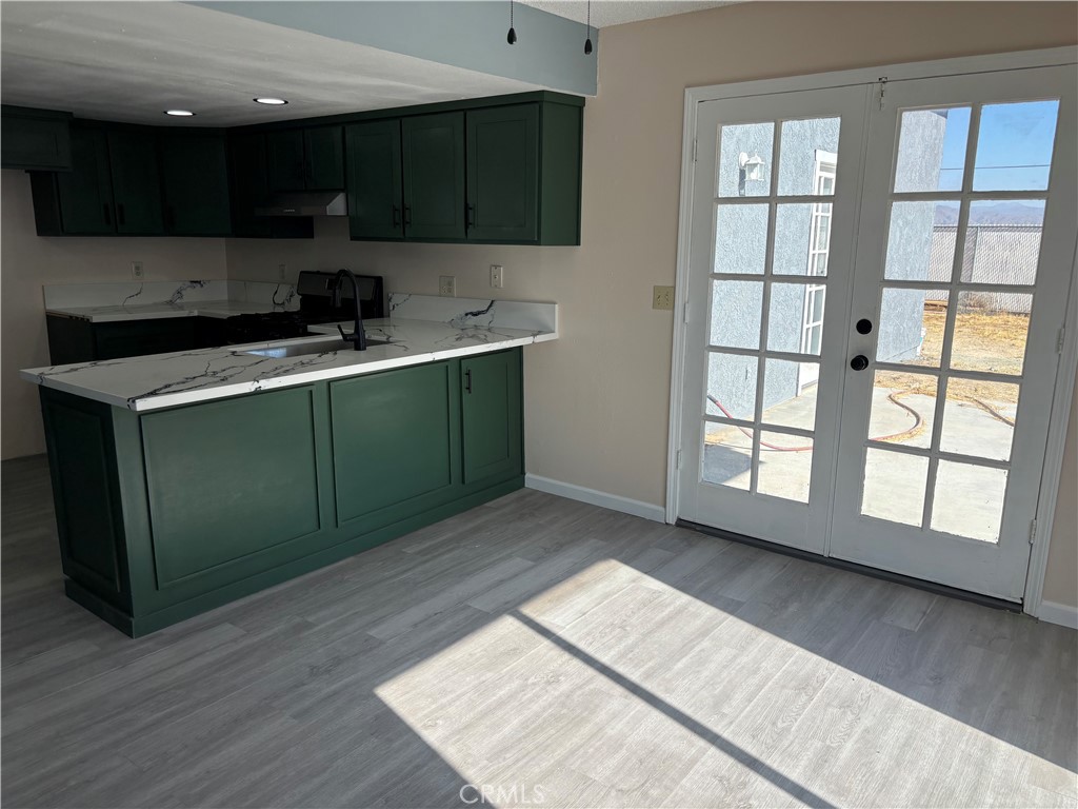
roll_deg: -0.4
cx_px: 539
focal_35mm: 26
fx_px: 810
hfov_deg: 67.3
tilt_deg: -13.6
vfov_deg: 53.1
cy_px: 404
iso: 50
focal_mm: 5.96
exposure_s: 1/1295
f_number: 1.6
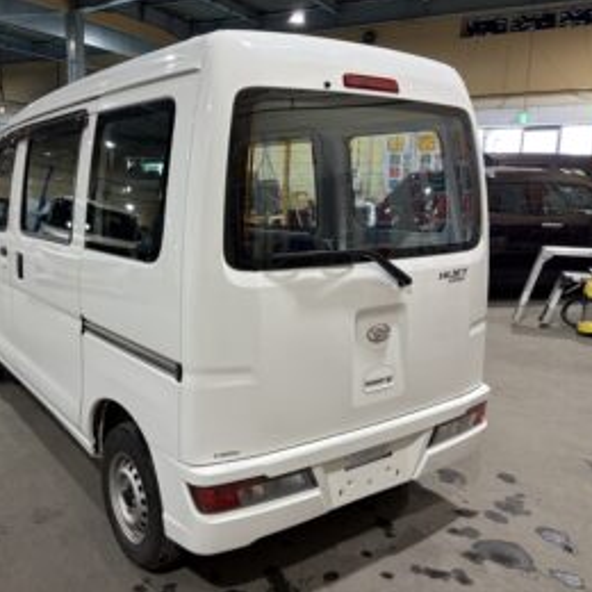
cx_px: 212
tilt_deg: -10.7
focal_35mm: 31
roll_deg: +0.1
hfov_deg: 51.8
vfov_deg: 52.5
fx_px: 600
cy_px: 295
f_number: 1.6
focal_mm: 5.96
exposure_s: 1/50
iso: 64
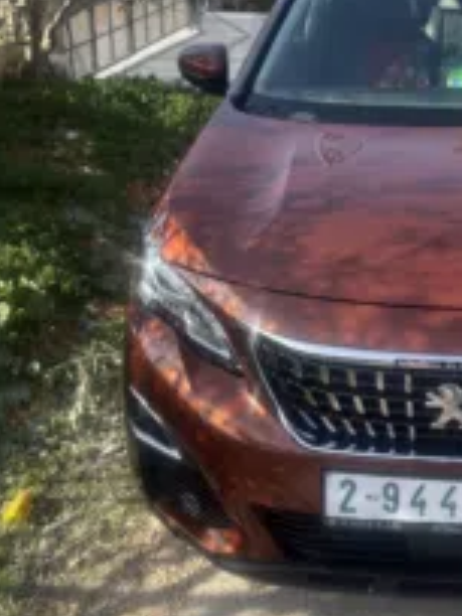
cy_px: 175
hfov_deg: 27.6
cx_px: 411
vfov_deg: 36.8
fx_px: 908
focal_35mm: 51
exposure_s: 1/1362
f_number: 1.6
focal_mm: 5.96
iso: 50
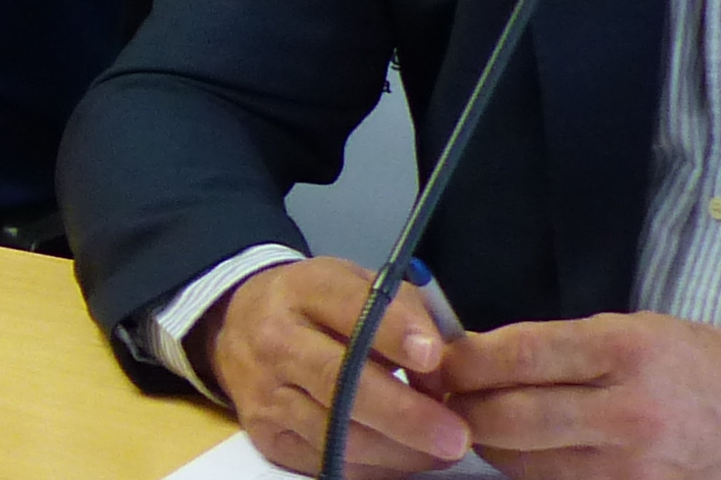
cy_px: -456
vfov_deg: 6.7
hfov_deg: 9.3
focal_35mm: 200
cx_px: -947
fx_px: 4004
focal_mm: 6
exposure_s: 1/60
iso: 200
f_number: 2.8
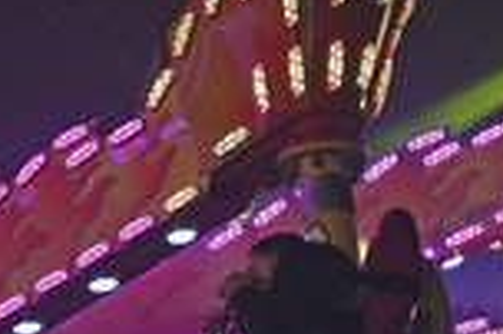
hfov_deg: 9.1
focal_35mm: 225
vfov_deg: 6.1
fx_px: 3140
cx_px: 520
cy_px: 291
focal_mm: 51
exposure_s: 1/320
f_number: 9
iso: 1600
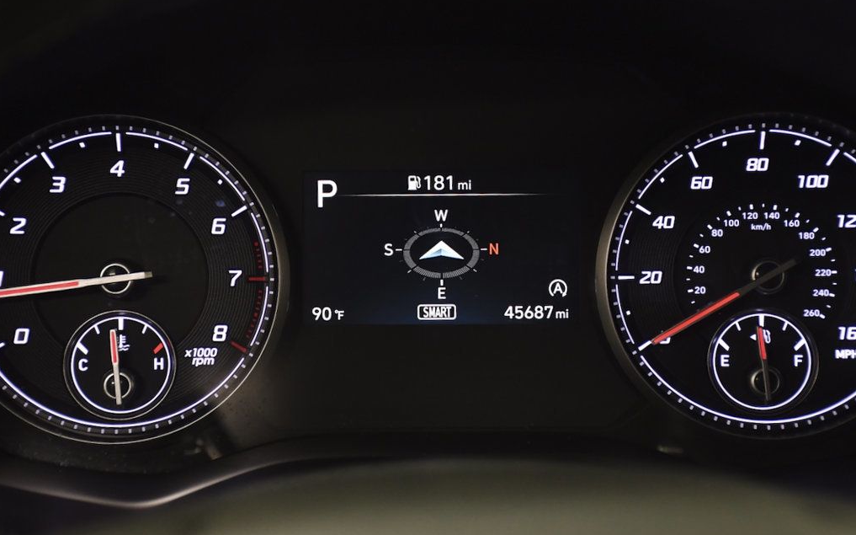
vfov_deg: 16.9
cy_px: 251
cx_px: 426
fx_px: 1796
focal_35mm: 77
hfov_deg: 26.8
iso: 1250
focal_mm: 50
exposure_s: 1/100
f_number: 4.8
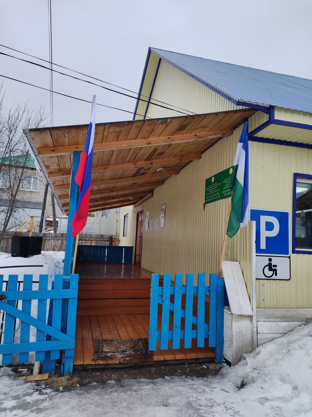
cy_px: 208
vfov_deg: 91.1
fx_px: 205
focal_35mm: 17
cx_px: 156
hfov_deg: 74.6
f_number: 1.79
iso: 50
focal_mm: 4.74
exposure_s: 1/165
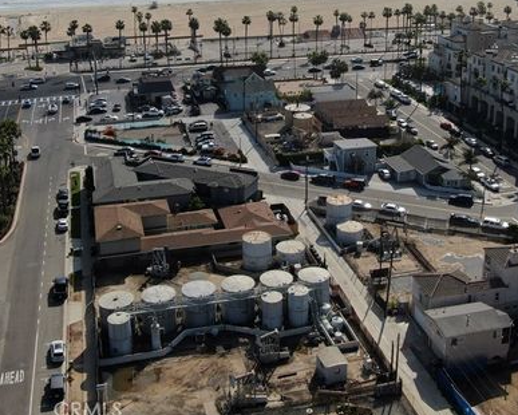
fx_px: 767
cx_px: 294
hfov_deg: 37.3
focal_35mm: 50
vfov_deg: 29.8
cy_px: 100
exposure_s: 1/2500
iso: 110
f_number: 3.1
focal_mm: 5.33
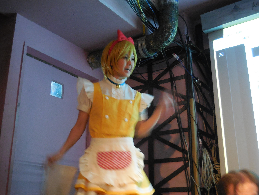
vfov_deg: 32.2
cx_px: 130
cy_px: 98
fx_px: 337
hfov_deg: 42.1
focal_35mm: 45
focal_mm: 8.1
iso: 800
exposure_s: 1/13
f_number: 4.2
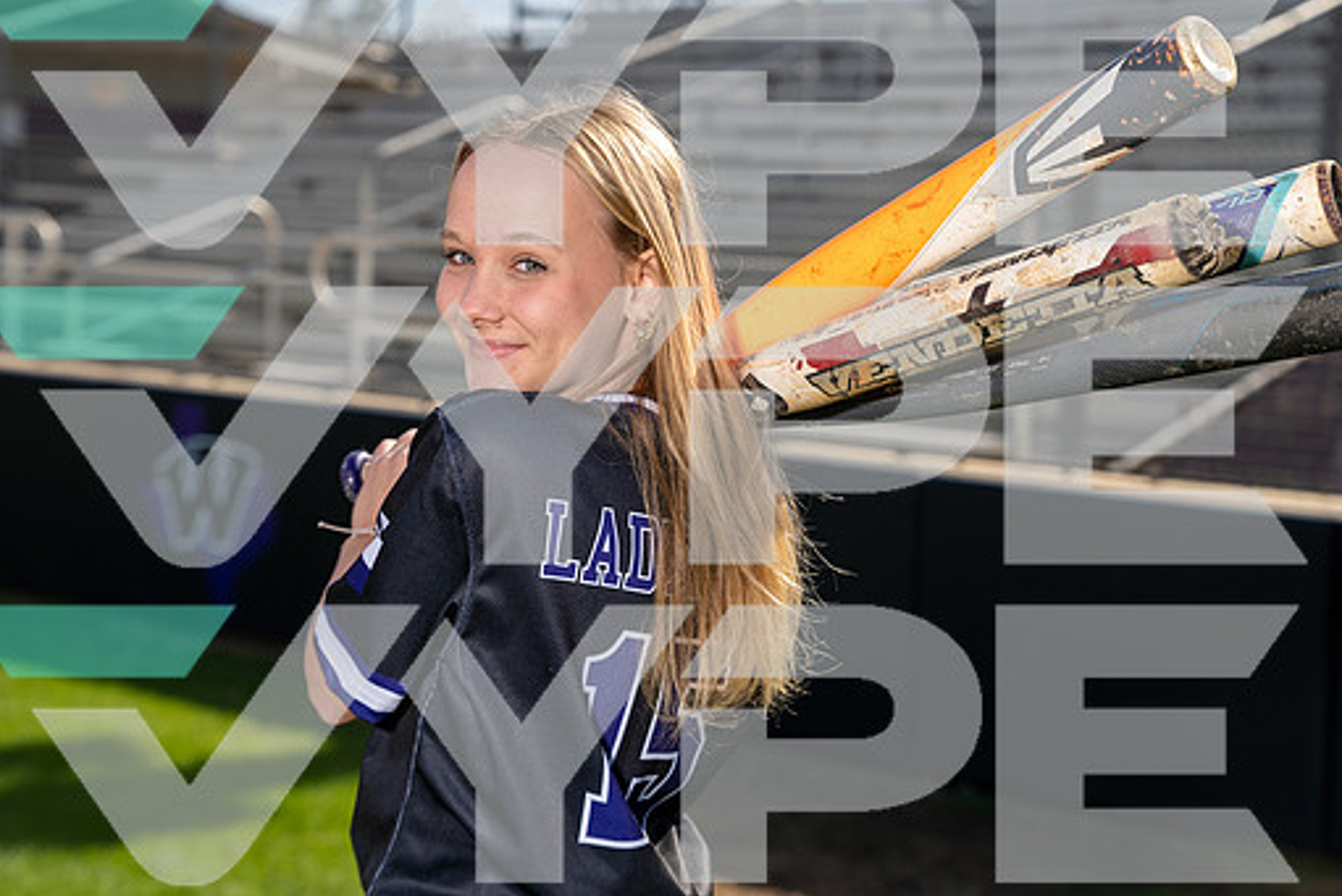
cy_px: 427
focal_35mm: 76
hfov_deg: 26.6
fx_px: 2834
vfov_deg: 18.0
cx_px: 638
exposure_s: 1/640
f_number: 4.5
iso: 100
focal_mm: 67
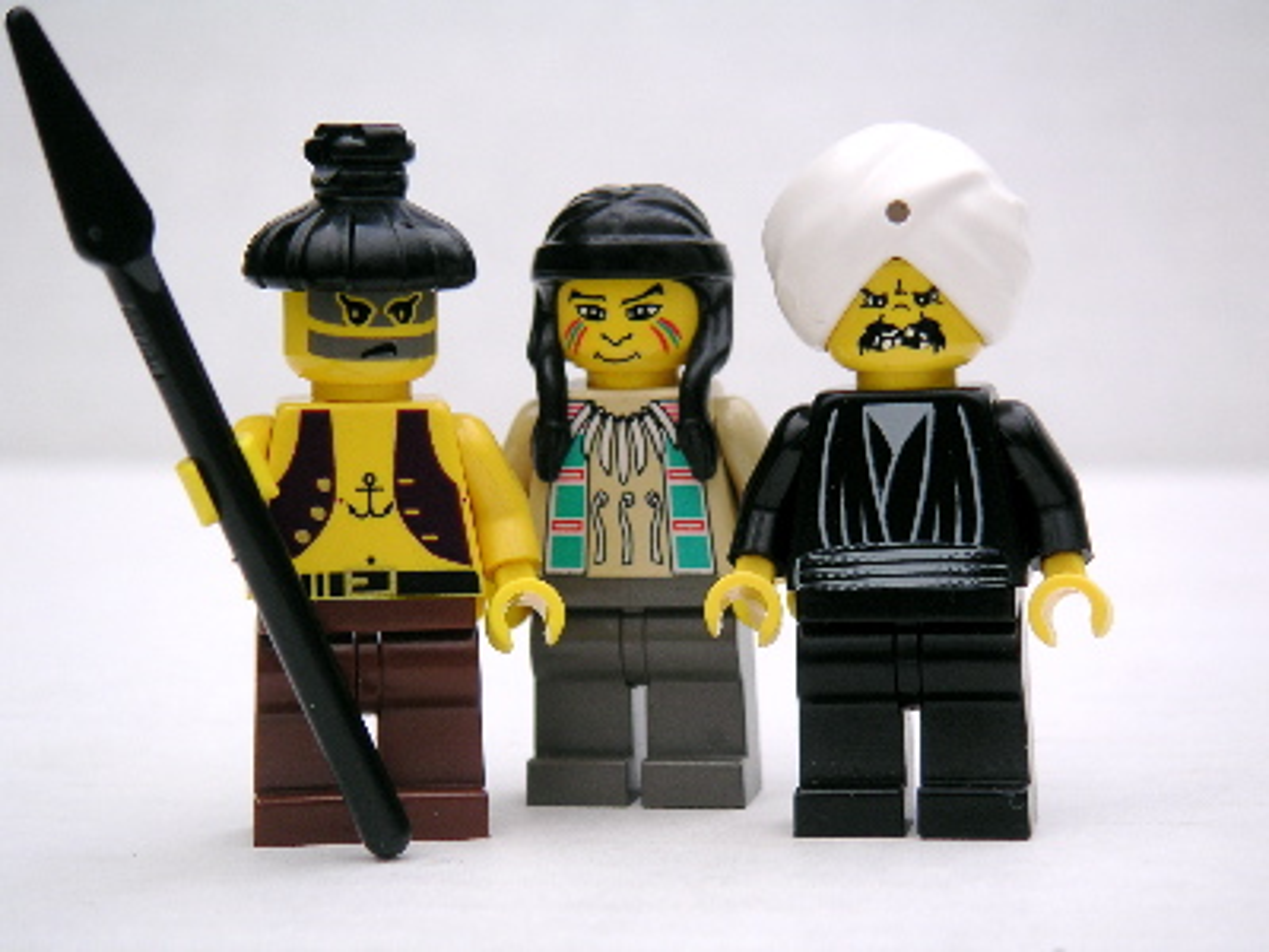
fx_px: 3556
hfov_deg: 20.2
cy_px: 476
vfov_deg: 15.2
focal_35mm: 97
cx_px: 634
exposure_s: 1/90
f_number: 3.5
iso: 50
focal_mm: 15
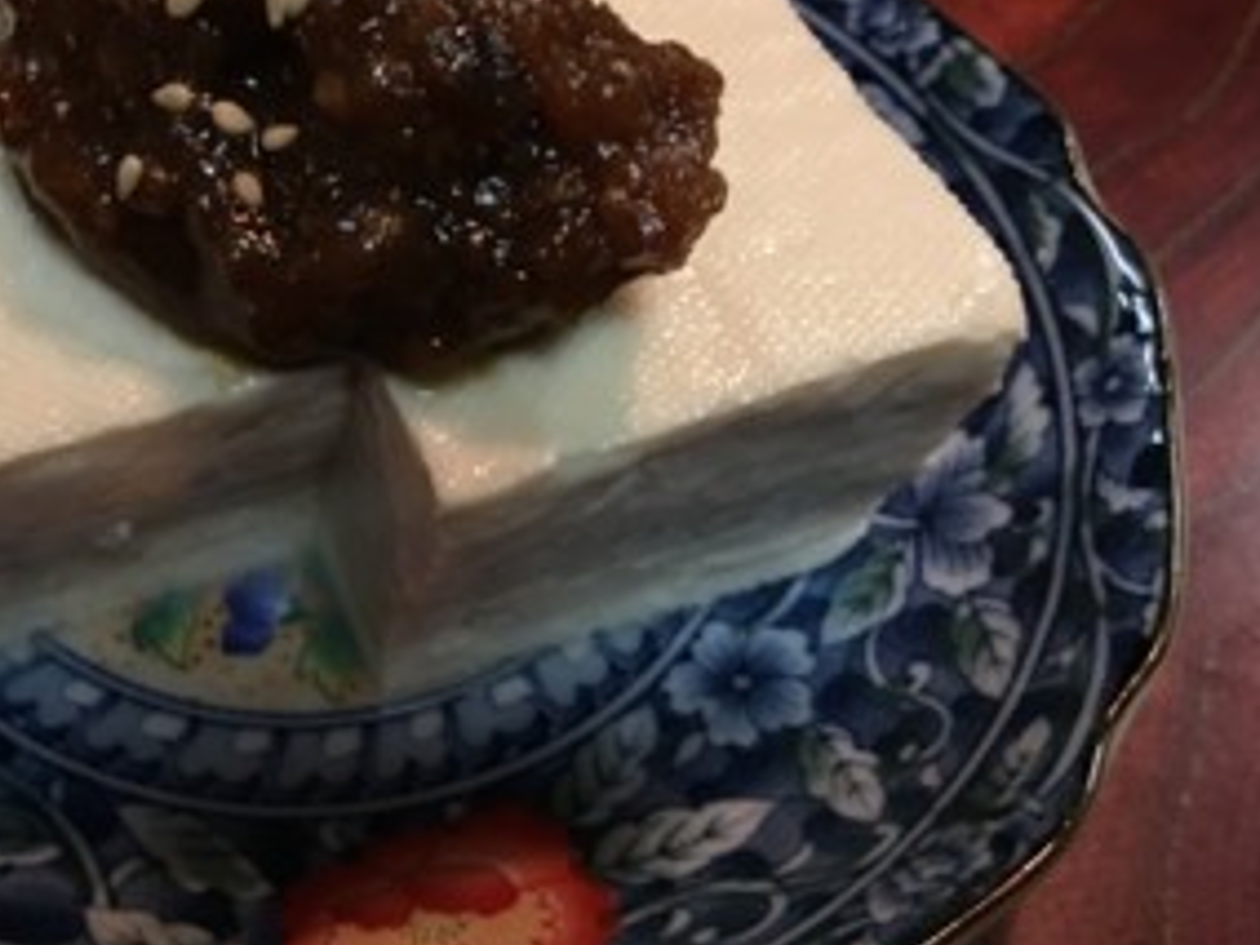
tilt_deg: -51.9
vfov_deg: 31.5
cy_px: 466
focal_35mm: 46
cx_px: 288
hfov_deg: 39.9
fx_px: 1674
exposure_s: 1/4
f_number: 2.2
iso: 50
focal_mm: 4.15
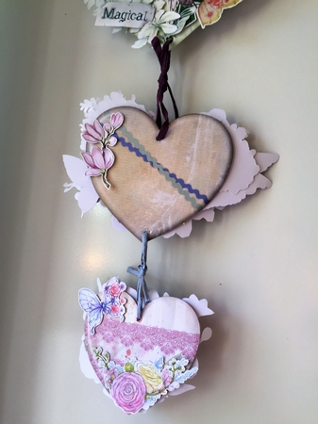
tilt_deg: +5.3
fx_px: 356
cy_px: 212
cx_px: 159
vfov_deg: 61.7
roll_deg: -5.2
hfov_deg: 48.2
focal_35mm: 29
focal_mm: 4.15
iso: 32
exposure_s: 1/50
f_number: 2.2
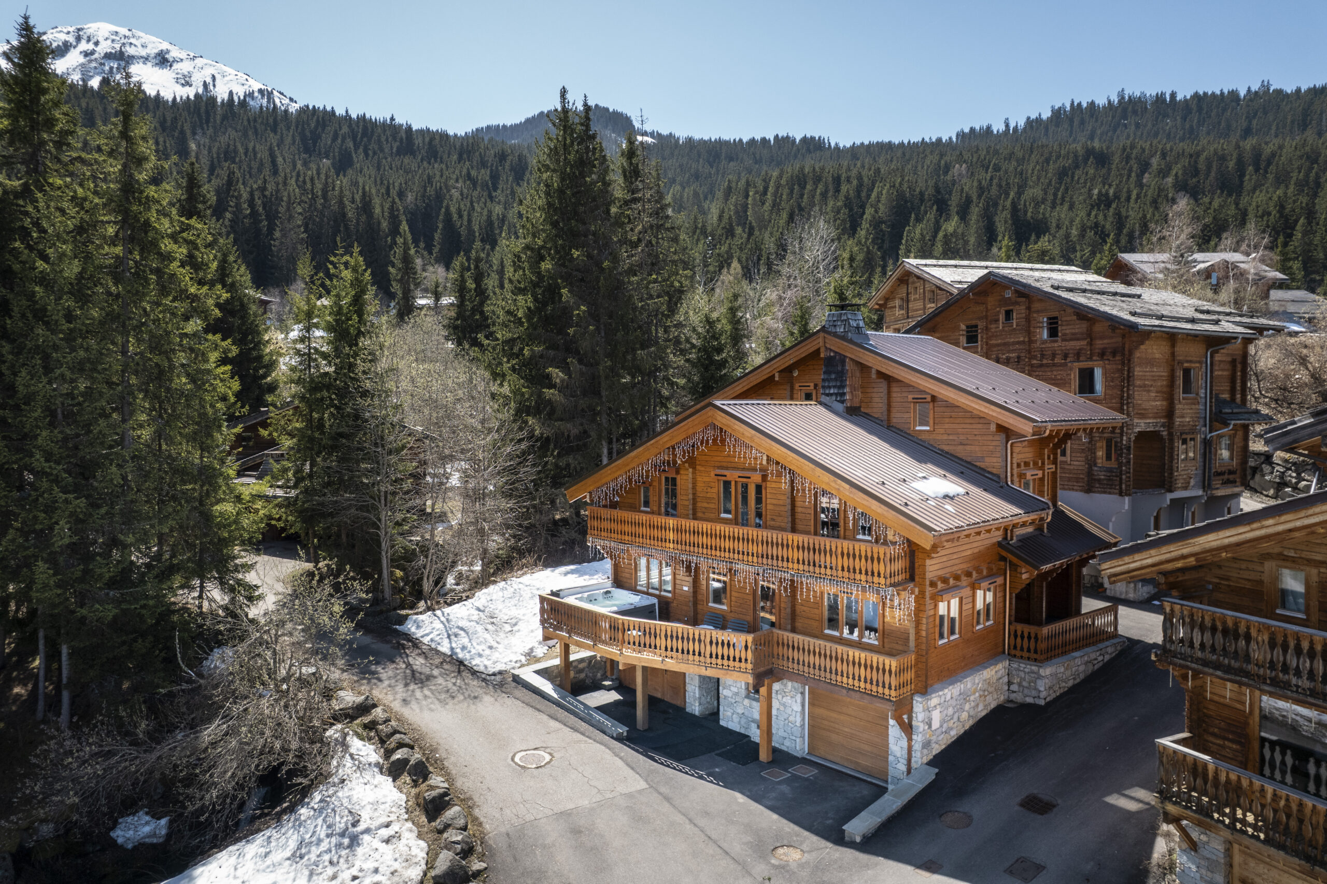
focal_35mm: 22
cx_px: 664
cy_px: 442
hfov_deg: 78.6
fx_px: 811
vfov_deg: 57.2
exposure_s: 1/1000
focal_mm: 8.38
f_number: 2.8
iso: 100
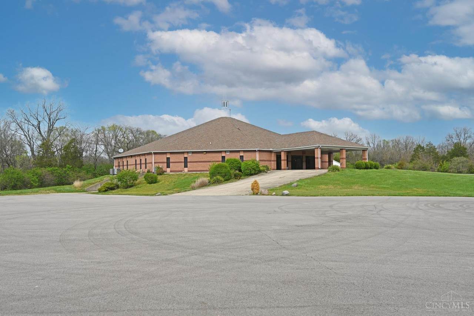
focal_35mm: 30
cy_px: 158
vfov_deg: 43.6
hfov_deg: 61.9
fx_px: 395
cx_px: 237
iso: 100
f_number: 8
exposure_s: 1/500
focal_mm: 30
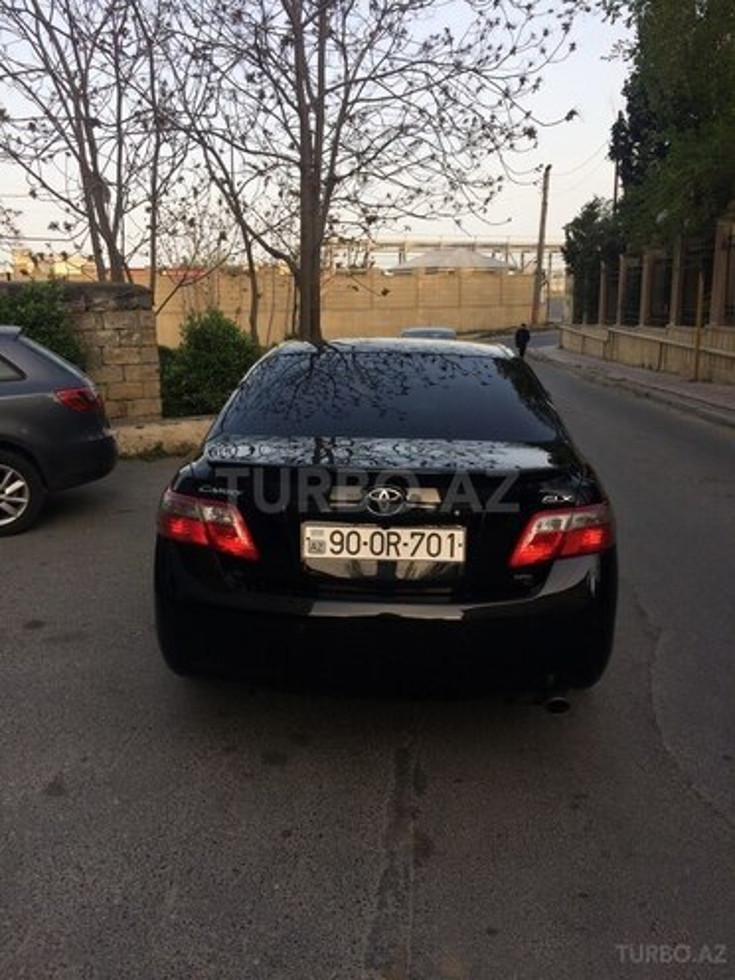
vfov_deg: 61.7
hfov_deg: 48.2
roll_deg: +1.2
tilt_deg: -13.4
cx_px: 368
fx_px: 821
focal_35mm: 29
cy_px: 490
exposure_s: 1/427
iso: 32
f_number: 2.2
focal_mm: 4.15
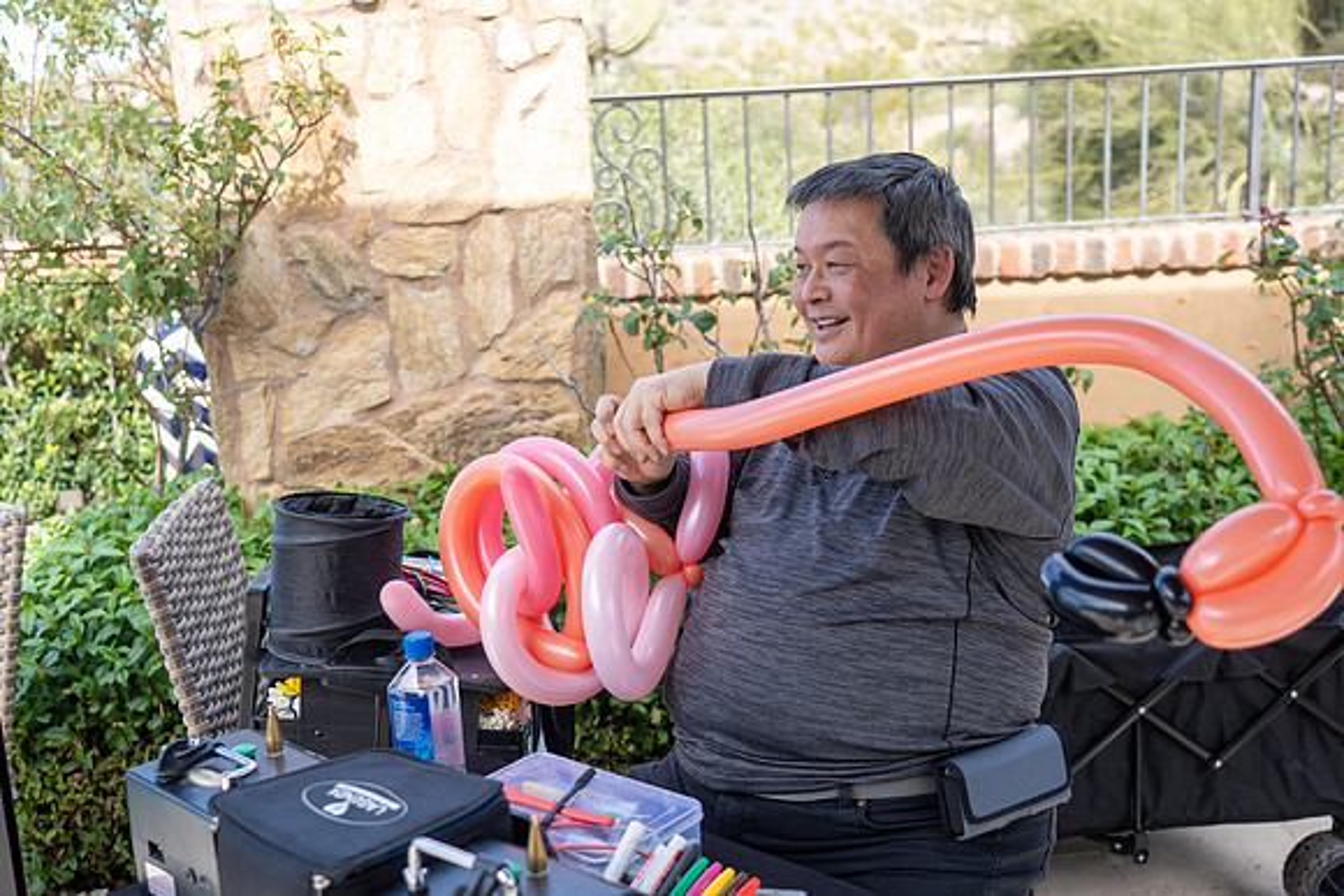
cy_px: 448
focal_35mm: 38
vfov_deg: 35.1
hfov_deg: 50.7
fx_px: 1419
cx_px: 672
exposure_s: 1/200
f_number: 4
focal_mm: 38
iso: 125
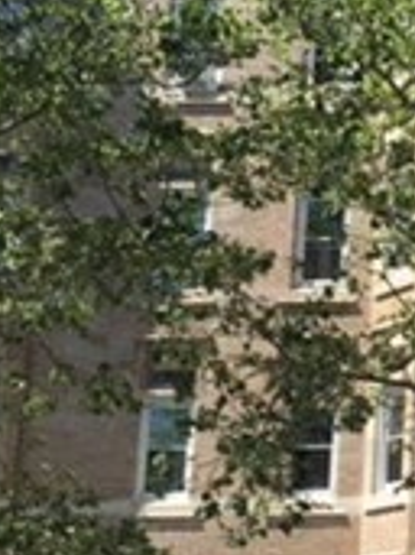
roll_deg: +1.1
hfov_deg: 12.9
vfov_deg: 19.2
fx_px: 1632
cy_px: 338
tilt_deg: +13.5
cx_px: 788
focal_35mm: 102
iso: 25
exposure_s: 1/769
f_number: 2.2
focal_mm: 4.15
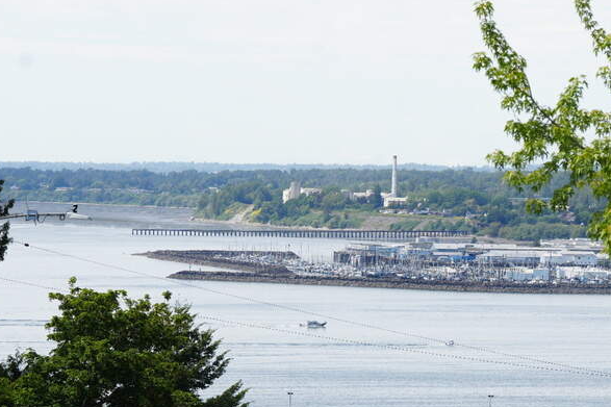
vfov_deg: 7.4
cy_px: 387
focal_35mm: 186
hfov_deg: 11.1
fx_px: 3156
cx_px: 362
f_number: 8
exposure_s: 1/200
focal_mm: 91
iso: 100
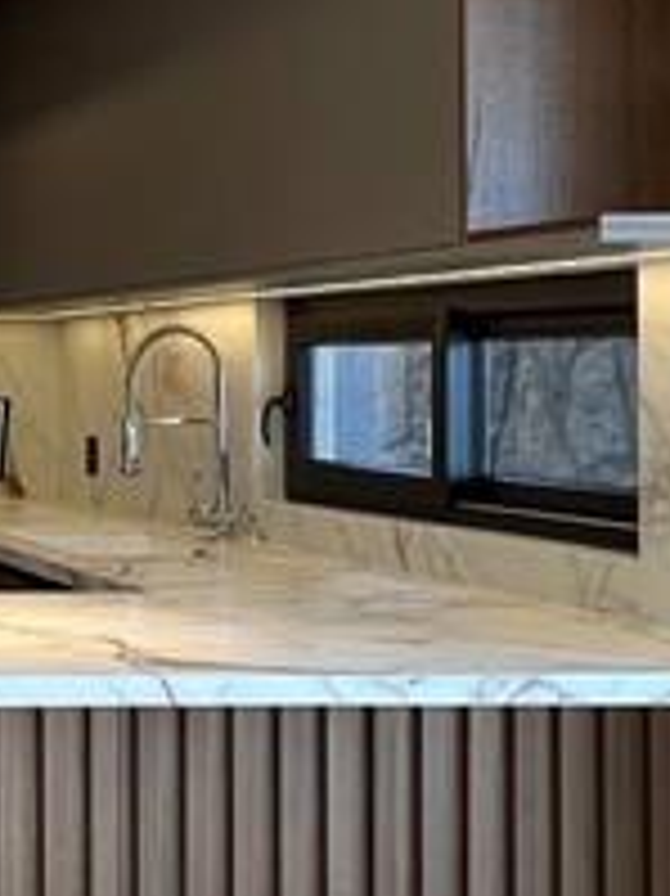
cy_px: 392
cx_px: -540
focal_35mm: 67
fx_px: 1731
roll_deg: +0.3
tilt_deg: -0.7
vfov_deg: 29.0
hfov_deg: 17.6
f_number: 1.8
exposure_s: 1/120
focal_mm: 1.57
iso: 200
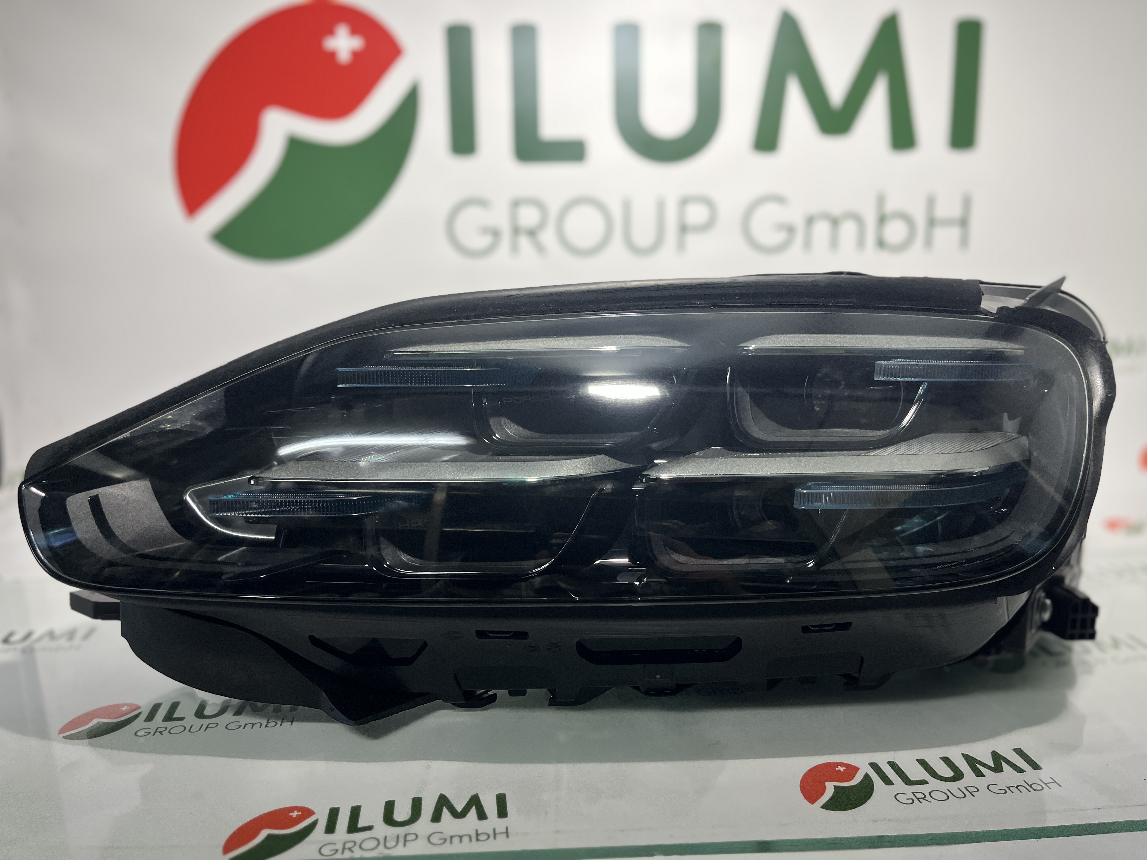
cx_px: 574
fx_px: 862
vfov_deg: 53.1
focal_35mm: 26
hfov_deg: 67.3
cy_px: 430
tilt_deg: -12.0
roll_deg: +0.7
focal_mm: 5.1
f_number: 1.6
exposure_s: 1/100
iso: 50
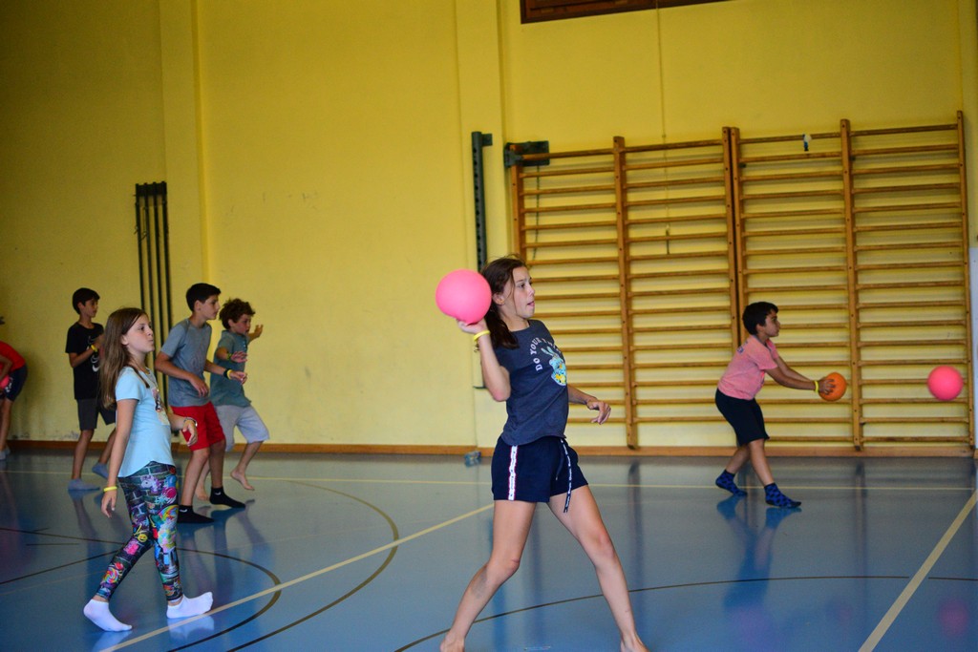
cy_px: 326
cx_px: 489
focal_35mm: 52
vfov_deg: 25.8
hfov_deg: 37.8
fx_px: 1426
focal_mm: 35
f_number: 1.8
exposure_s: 1/640
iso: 2200
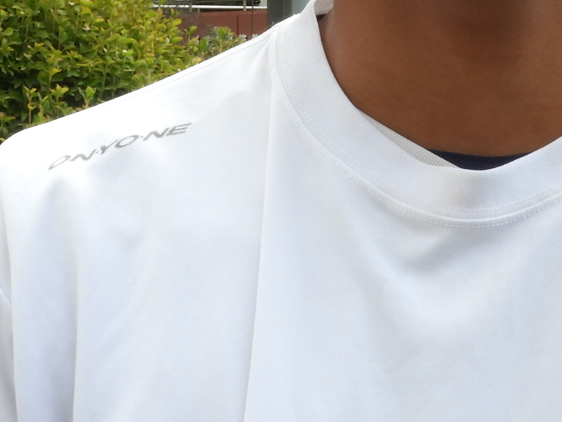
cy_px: 71
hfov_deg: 13.1
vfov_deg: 9.9
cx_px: 455
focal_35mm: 150
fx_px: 2436
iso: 100
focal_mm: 7.2
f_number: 7.6
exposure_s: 1/100
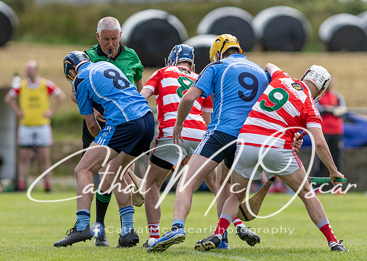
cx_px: 130
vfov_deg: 2.5
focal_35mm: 582
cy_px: 135
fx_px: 6056
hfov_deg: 3.5
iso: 125
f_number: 2.8
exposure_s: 1/1600
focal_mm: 300
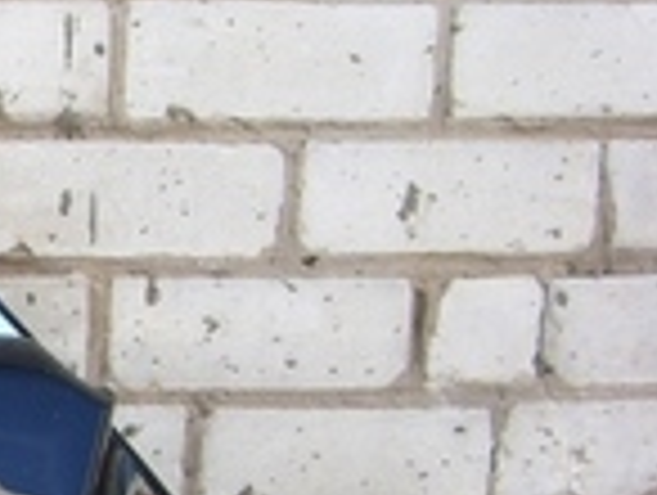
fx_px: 2015
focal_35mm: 106
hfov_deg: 16.3
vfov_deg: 13.6
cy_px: 619
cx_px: -432
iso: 50
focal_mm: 6.3
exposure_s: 1/88
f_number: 3.5
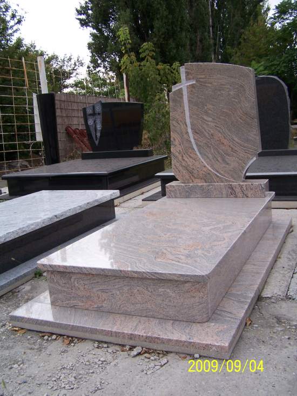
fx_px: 435
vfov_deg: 49.0
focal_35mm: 38
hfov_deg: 37.7
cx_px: 148
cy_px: 198
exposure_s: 1/250
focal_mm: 6.3
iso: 80
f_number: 2.8
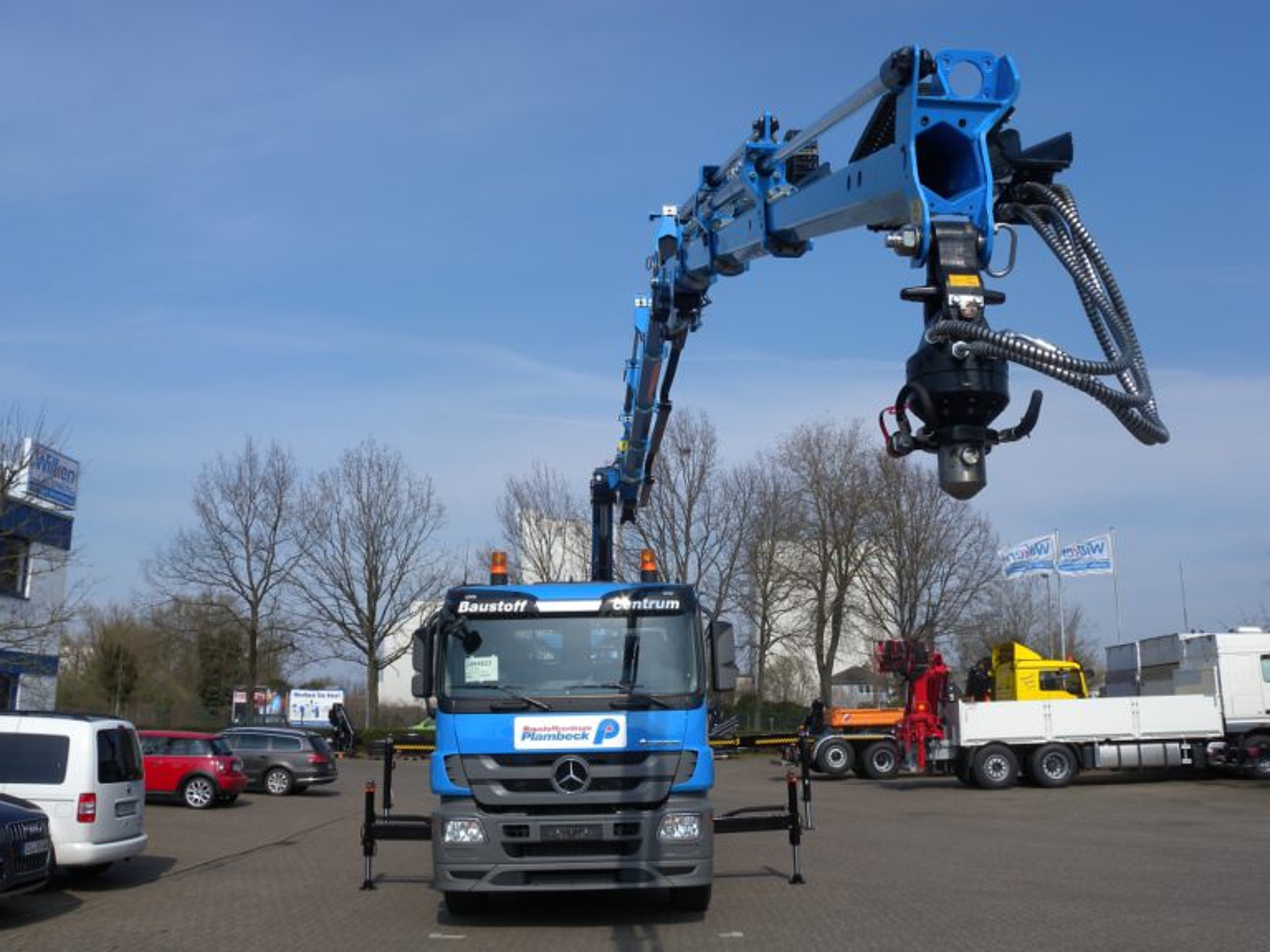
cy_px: 476
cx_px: 635
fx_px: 1137
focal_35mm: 31
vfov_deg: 45.4
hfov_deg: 58.4
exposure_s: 1/326
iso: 64
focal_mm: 6.7
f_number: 6.7
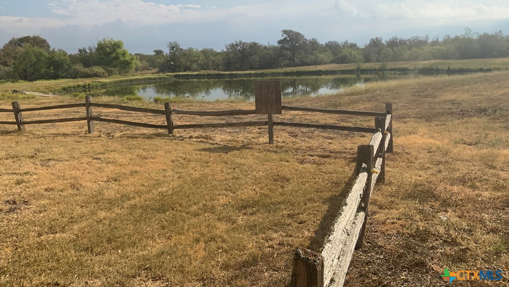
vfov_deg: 36.4
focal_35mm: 32
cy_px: 100
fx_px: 432
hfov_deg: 61.0
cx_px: 256
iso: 20
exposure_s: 1/4065
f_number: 1.8
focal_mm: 3
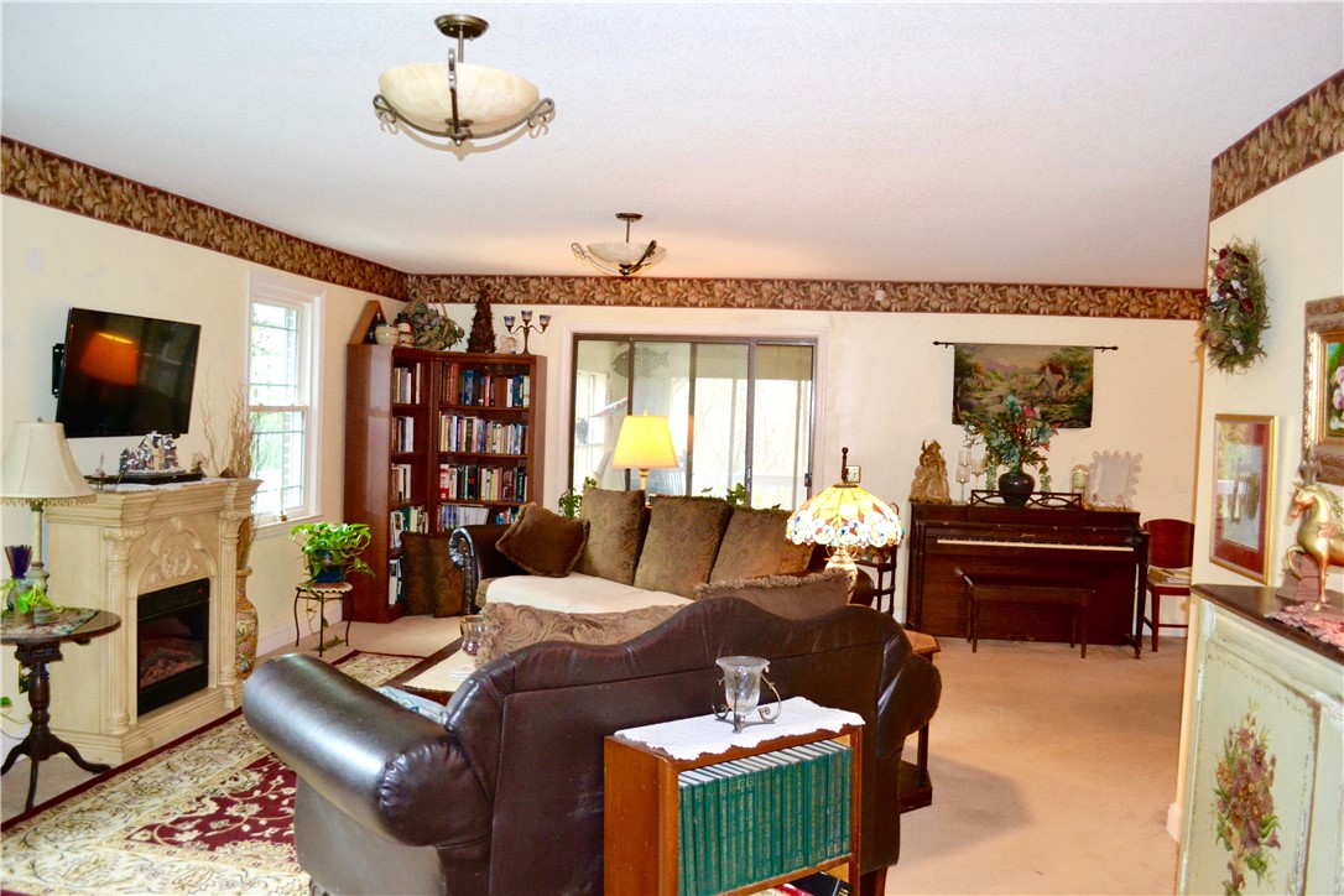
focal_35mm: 27
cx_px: 672
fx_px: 1008
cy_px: 448
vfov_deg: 47.9
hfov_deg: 67.4
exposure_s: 1/60
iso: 2000
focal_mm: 18
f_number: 3.5
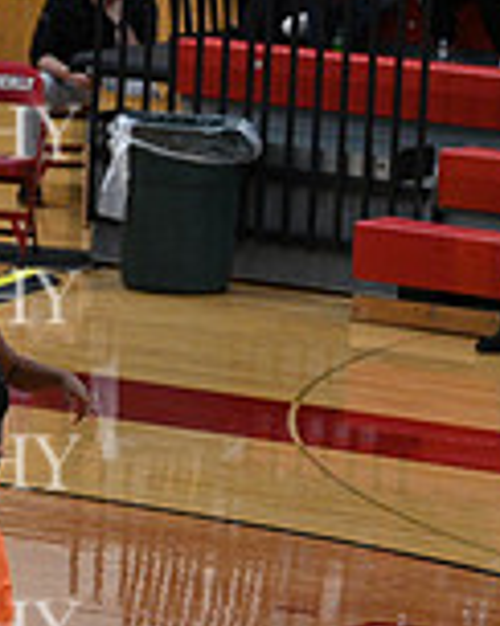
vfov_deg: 4.5
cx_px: -512
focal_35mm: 428
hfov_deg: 3.6
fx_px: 7933
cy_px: 215
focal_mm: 120
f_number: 4
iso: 4000
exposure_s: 1/400
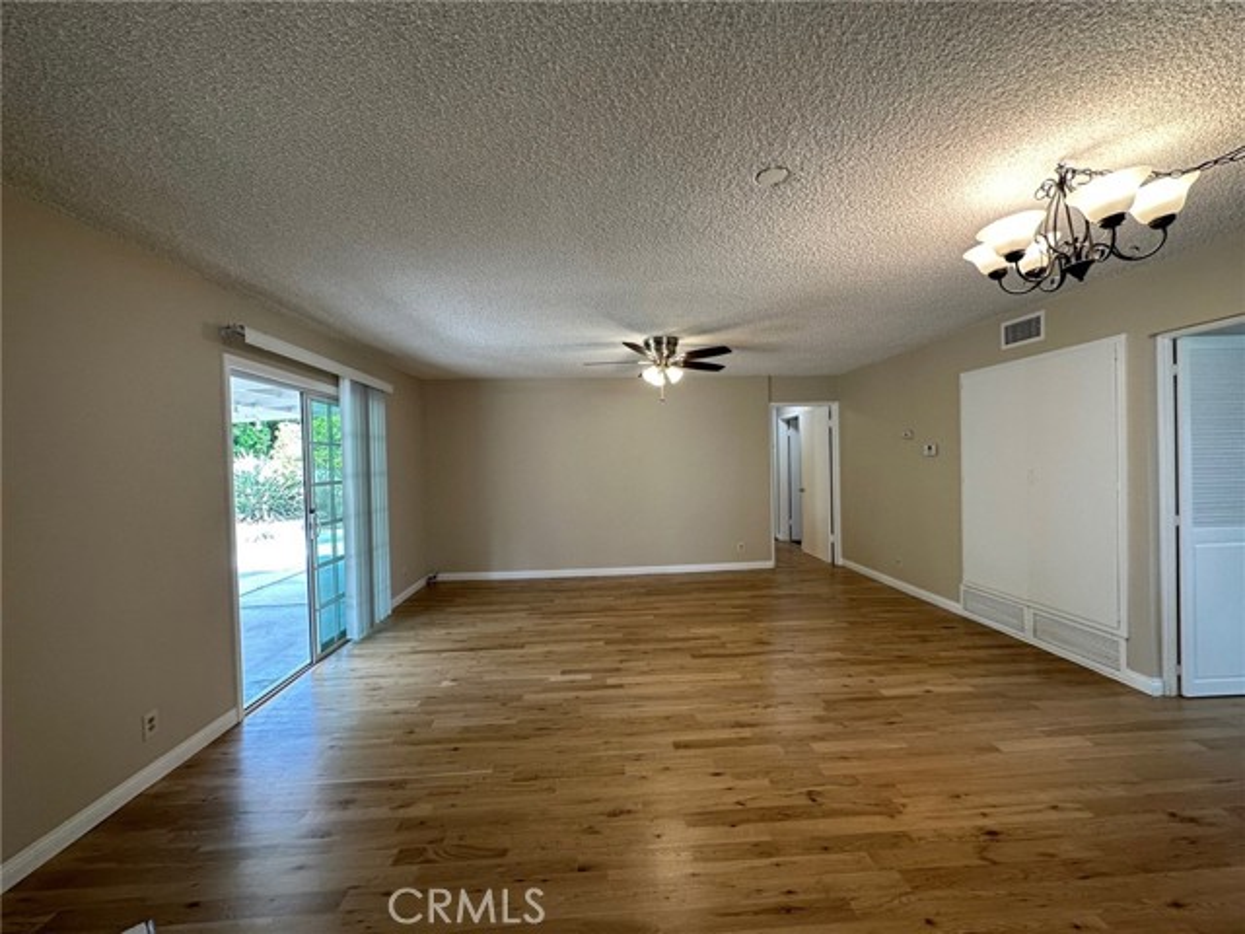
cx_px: 622
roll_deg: +1.6
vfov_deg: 85.7
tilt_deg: -1.3
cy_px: 467
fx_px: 504
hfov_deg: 102.1
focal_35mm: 14
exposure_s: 1/120
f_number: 2.2
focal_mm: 2.22
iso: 160
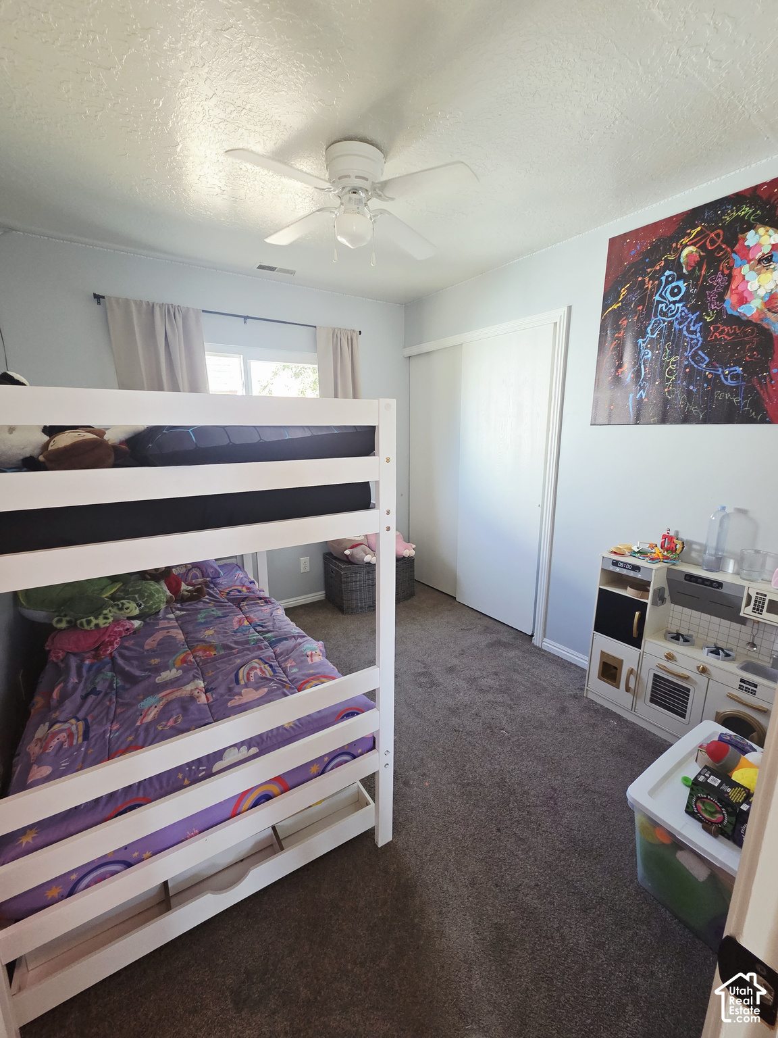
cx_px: 389
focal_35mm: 13
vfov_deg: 106.2
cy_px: 519
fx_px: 390
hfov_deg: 89.9
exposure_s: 1/60
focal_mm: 2.2
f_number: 2.2
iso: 160
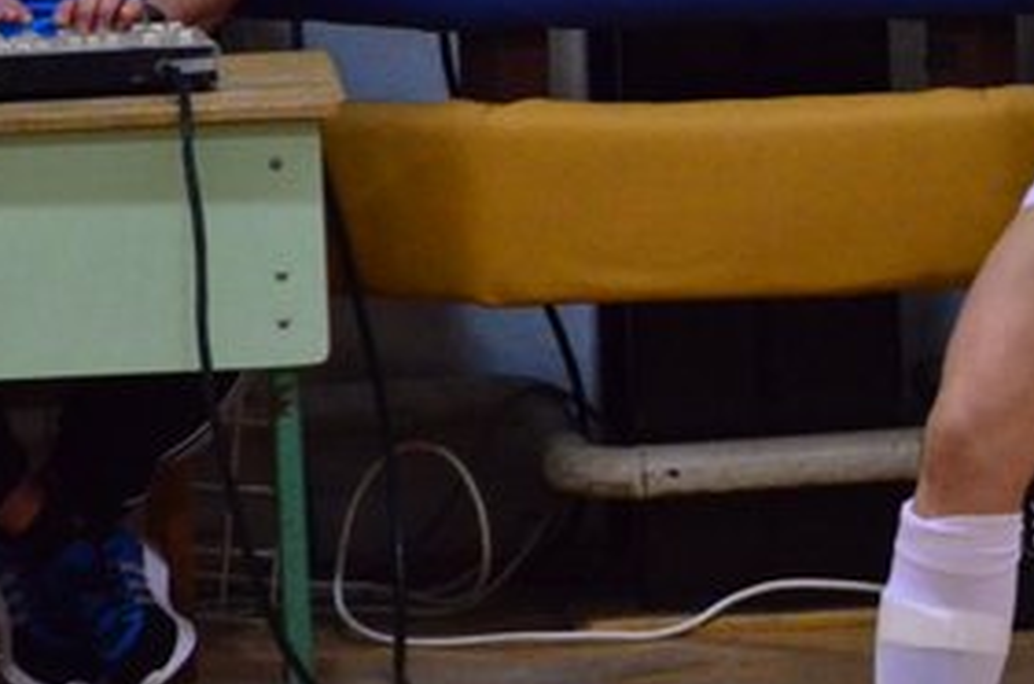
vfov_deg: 1.5
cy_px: 195
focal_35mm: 897
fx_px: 25706
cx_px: 1270
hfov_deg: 2.3
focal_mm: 210
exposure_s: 1/400
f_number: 5.3
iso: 5000
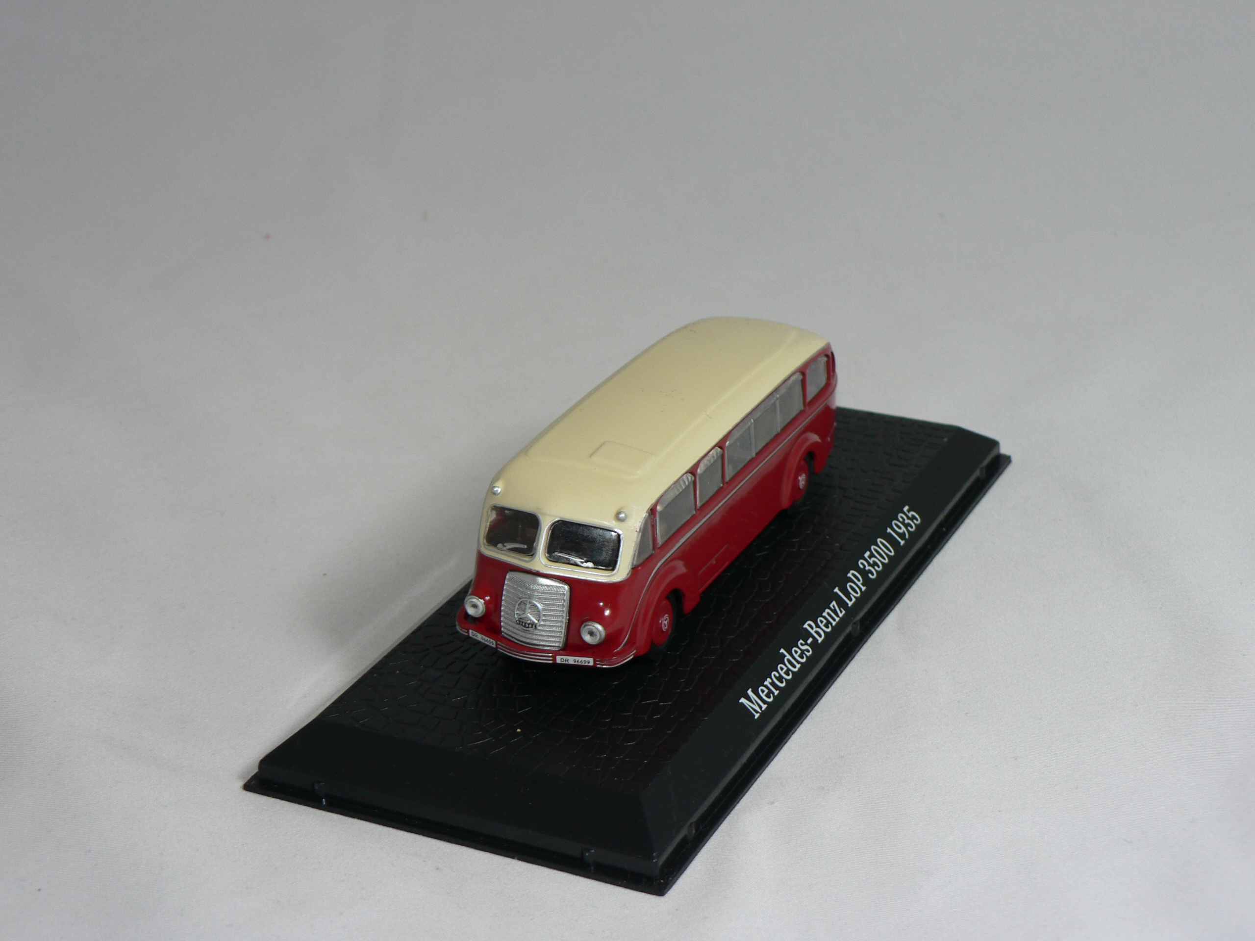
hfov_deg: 28.6
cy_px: 470
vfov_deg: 21.6
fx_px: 2465
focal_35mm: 68
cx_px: 628
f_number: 3.2
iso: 80
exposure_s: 1/60
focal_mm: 11.4
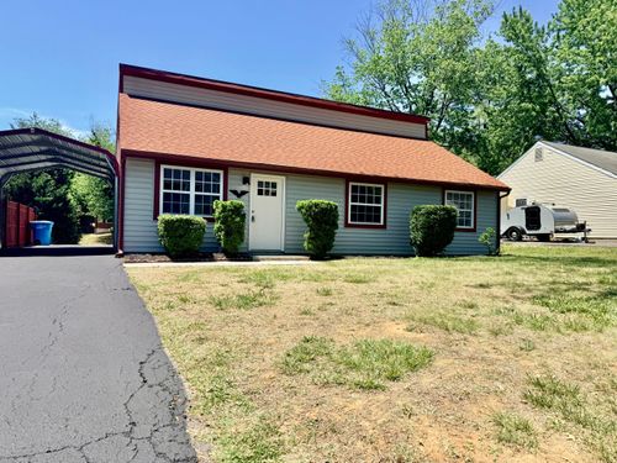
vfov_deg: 56.8
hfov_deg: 71.6
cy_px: 232
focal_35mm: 24
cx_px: 308
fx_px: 428
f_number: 1.78
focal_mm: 6.76
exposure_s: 1/3425
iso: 80
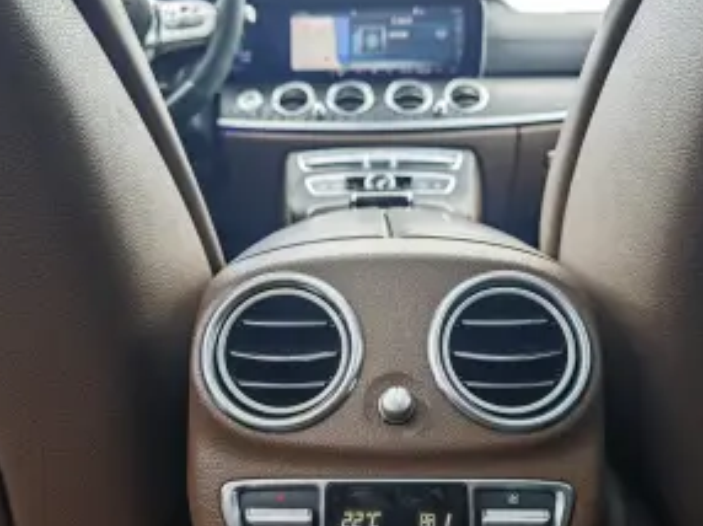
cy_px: 307
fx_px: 588
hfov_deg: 61.7
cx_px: 364
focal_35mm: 29
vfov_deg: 48.0
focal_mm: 6.55
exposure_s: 1/101
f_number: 1.6
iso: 400
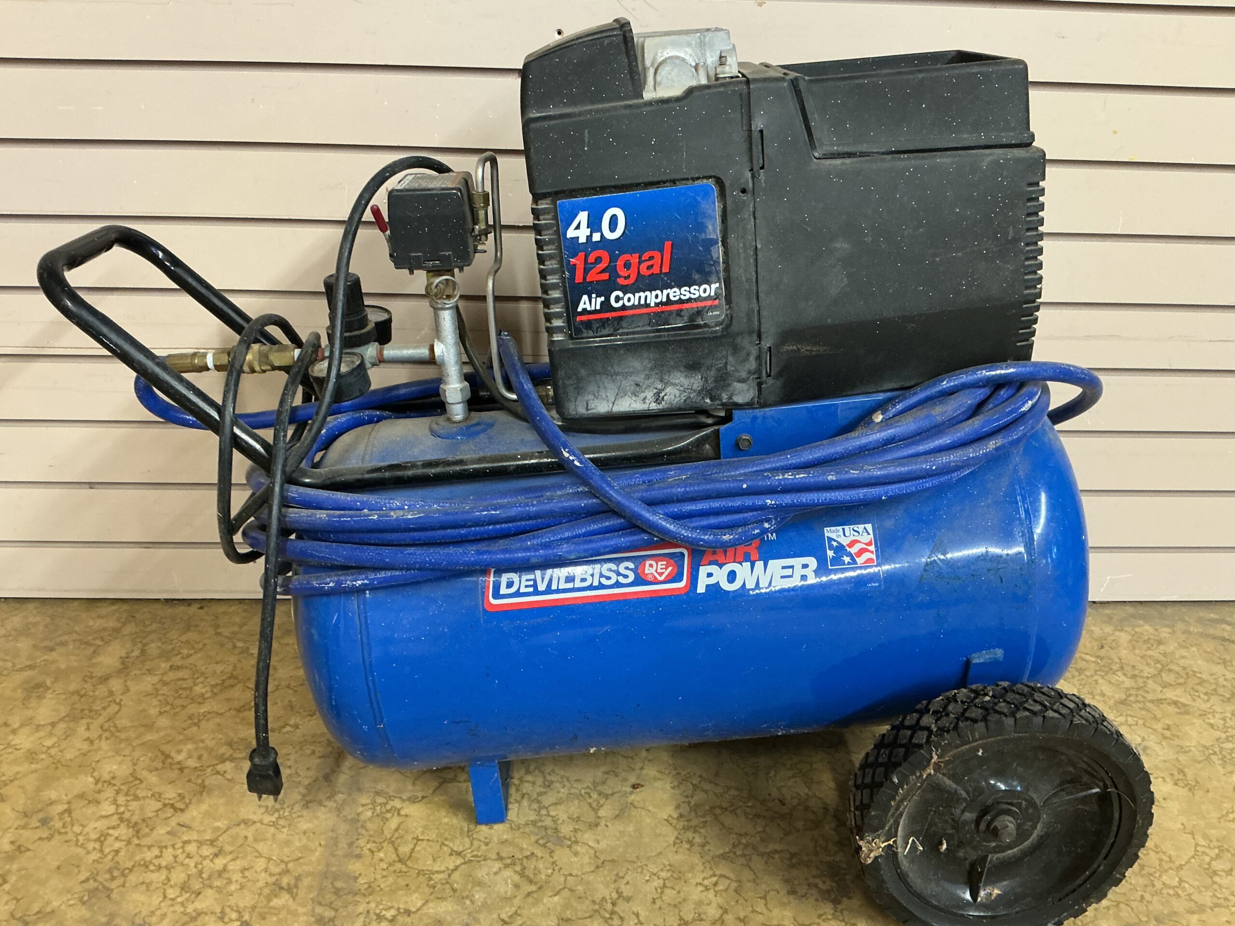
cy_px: 463
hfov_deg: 61.7
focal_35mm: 29
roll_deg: -1.8
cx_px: 618
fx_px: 1035
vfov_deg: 48.2
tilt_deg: -24.0
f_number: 1.8
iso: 200
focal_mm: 3
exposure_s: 1/40
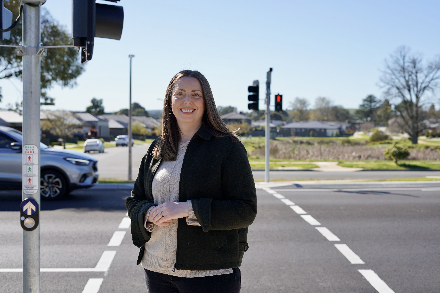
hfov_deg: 39.6
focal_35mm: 50
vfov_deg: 27.0
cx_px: 220
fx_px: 611
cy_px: 146
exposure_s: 1/640
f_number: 4.5
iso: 100
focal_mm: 50
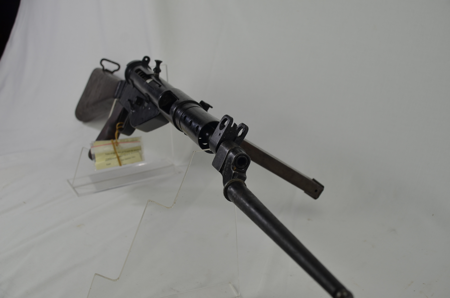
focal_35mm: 48
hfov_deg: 41.2
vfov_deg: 28.0
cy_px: 149
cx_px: 225
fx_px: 599
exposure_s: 1/125
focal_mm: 32
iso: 200
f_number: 5.6
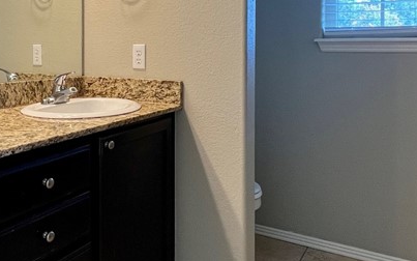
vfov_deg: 35.1
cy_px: 50
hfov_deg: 54.3
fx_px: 398
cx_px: 142
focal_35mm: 35
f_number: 1.8
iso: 125
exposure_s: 1/120
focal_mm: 1.57
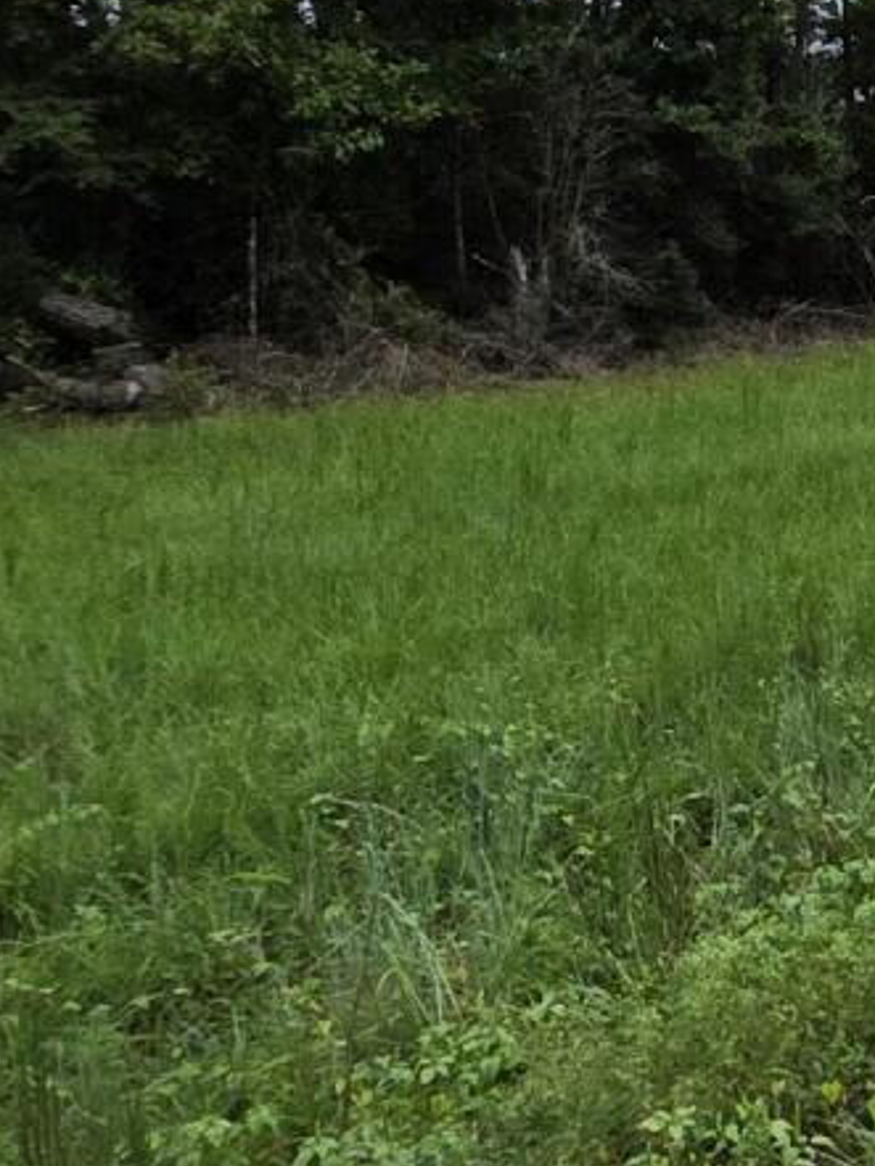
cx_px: 1198
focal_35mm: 59
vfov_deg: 32.2
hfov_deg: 21.9
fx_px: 1988
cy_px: 323
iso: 40
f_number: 1.9
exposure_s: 1/2296
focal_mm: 2.2
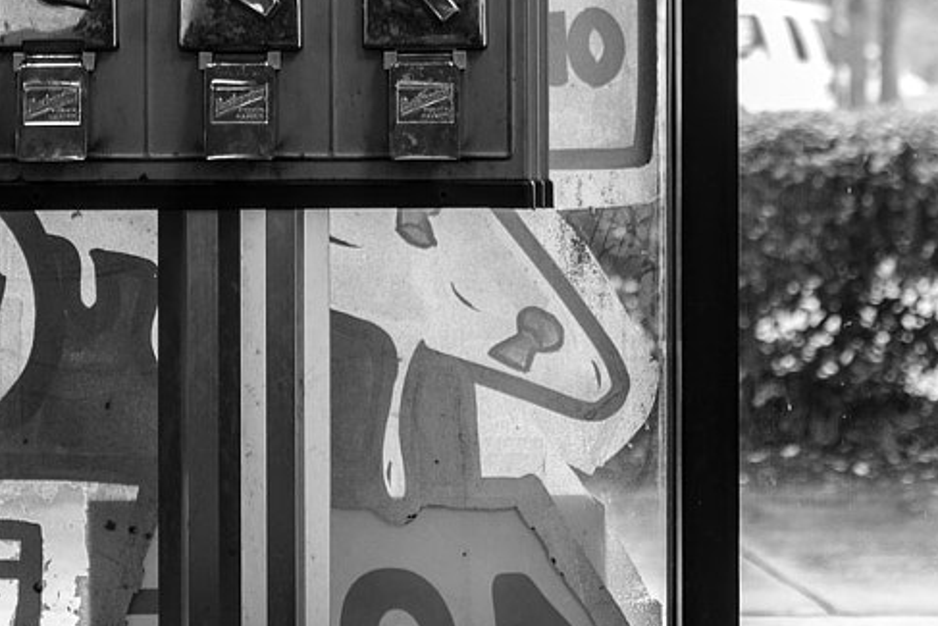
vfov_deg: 11.7
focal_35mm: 115
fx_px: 2997
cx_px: 256
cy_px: -80
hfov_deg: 17.7
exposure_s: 1/60
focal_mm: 35
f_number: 2.8
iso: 400
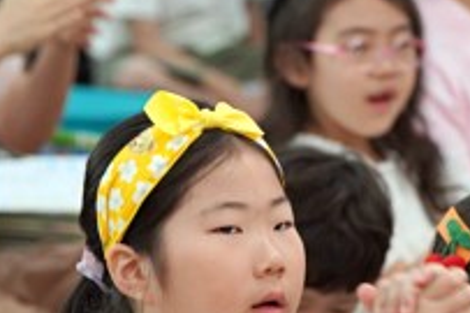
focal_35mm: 524
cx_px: 350
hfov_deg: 3.9
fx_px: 6835
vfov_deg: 2.6
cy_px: 327
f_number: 4
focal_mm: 118
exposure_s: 1/160
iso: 1250
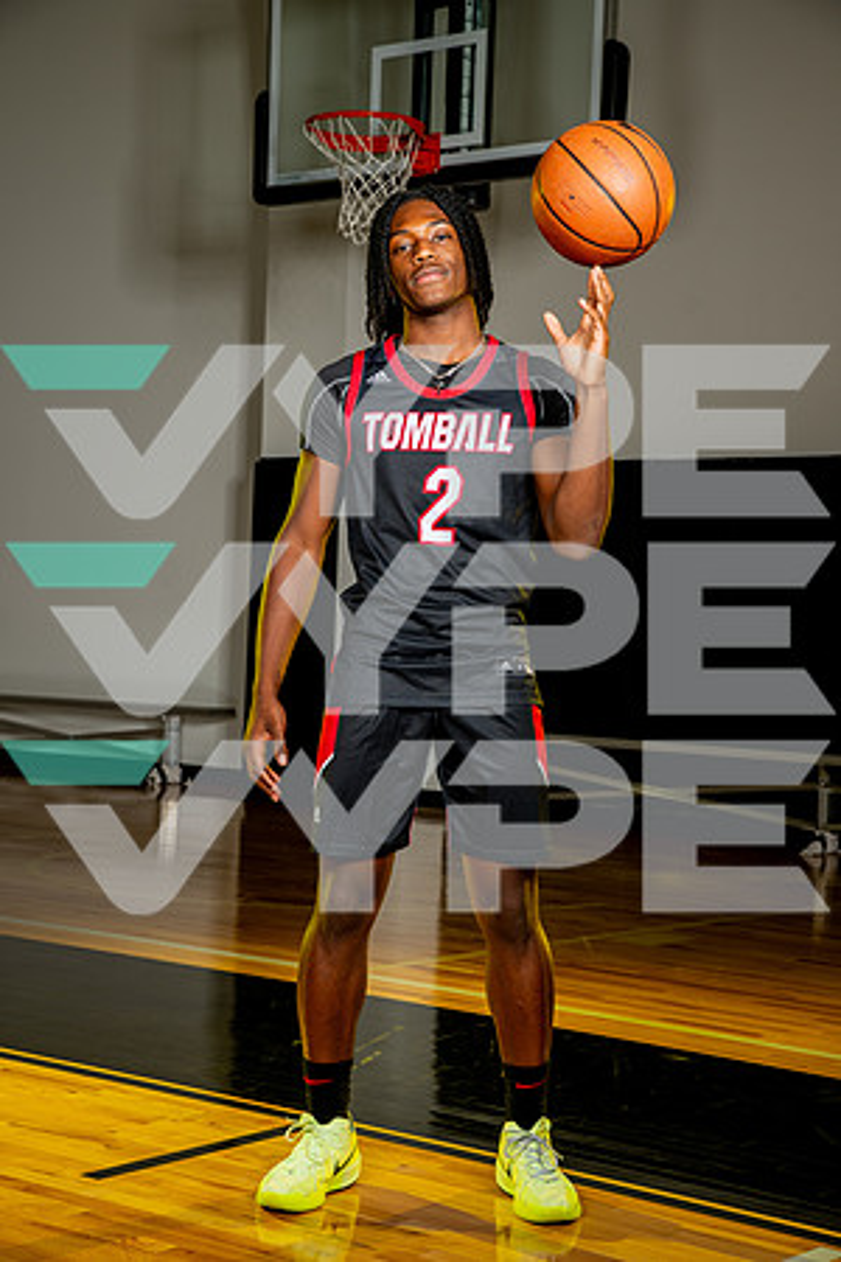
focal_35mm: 70
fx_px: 2453
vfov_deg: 28.8
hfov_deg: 19.5
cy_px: 631
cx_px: 420
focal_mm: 70
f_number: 8
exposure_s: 1/125
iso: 100
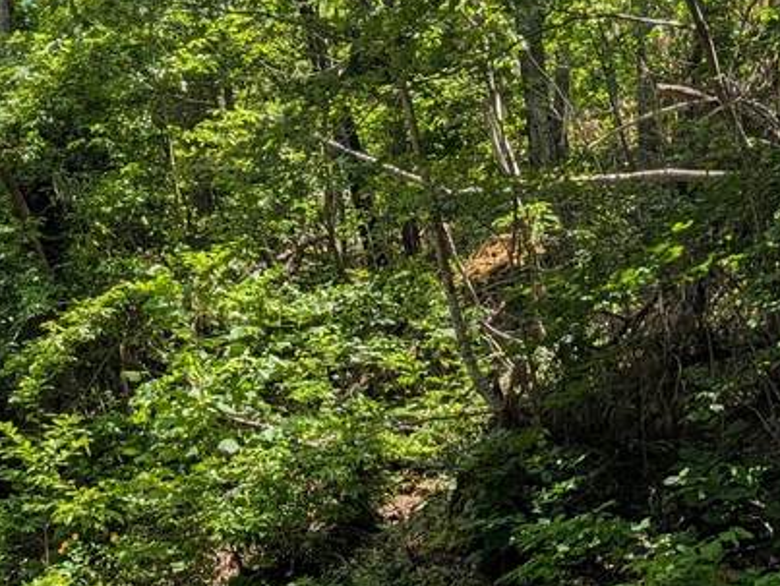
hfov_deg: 24.8
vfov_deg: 19.4
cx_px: 53
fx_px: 1714
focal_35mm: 76
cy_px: 284
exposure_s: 1/962
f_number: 1.68
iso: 21
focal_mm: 6.9
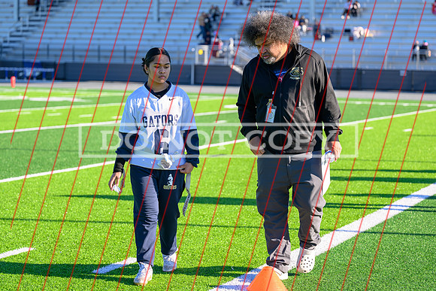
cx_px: 261
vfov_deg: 15.9
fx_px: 1040
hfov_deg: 23.6
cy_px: 135
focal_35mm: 86
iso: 220
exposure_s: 1/1000
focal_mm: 70
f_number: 2.8
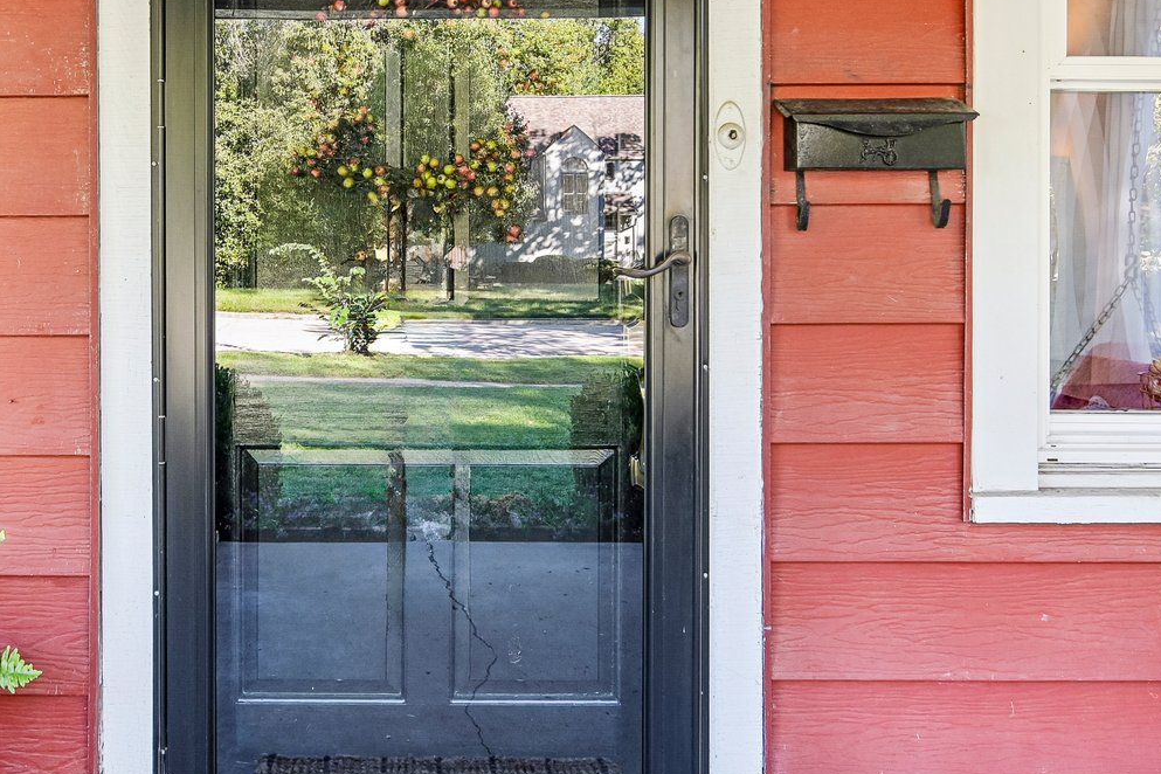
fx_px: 1064
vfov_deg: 39.0
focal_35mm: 33
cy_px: 203
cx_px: 447
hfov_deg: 56.6
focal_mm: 16
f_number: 8
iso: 220
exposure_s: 1/15
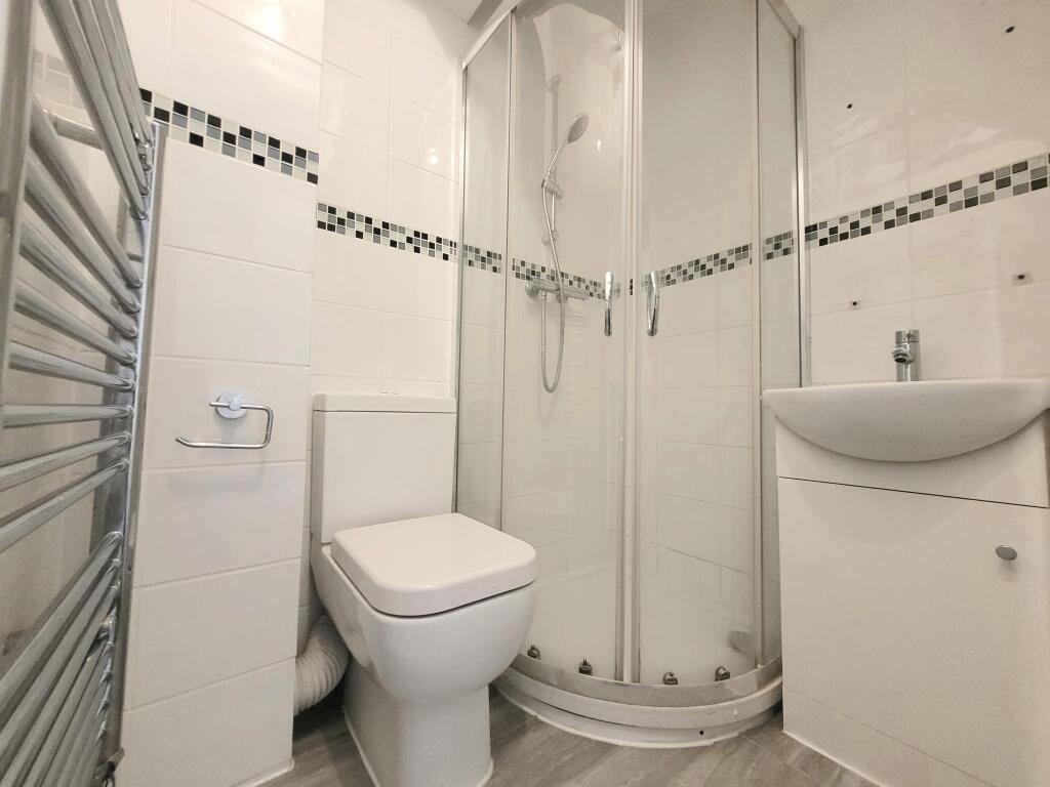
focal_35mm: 13
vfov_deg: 89.9
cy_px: 394
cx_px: 525
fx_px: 394
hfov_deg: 106.2
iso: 500
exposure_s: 1/33
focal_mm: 1.74
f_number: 2.2
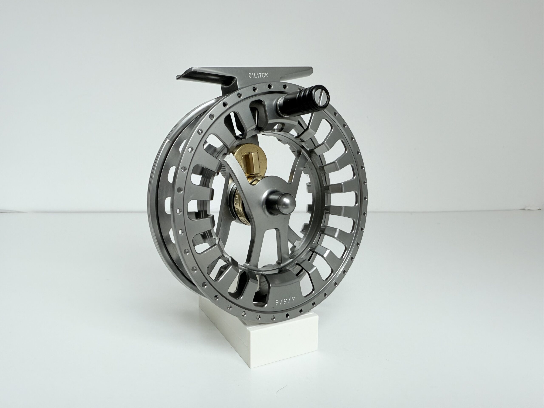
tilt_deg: -8.8
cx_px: 272
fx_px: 377
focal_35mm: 24
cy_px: 204
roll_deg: -0.3
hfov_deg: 71.6
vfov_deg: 56.8
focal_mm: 2.22
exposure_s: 1/99
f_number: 2.2
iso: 100
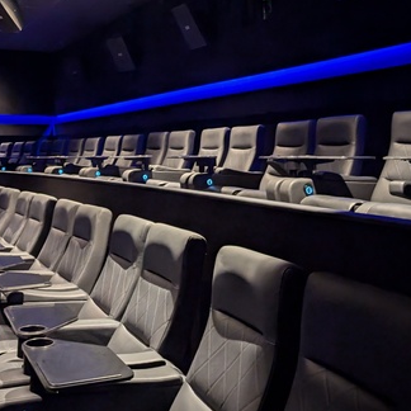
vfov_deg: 37.2
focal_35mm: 42
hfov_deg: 39.7
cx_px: 152
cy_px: 33
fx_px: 564
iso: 653
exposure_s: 1/2.73
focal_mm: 6.9
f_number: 1.68
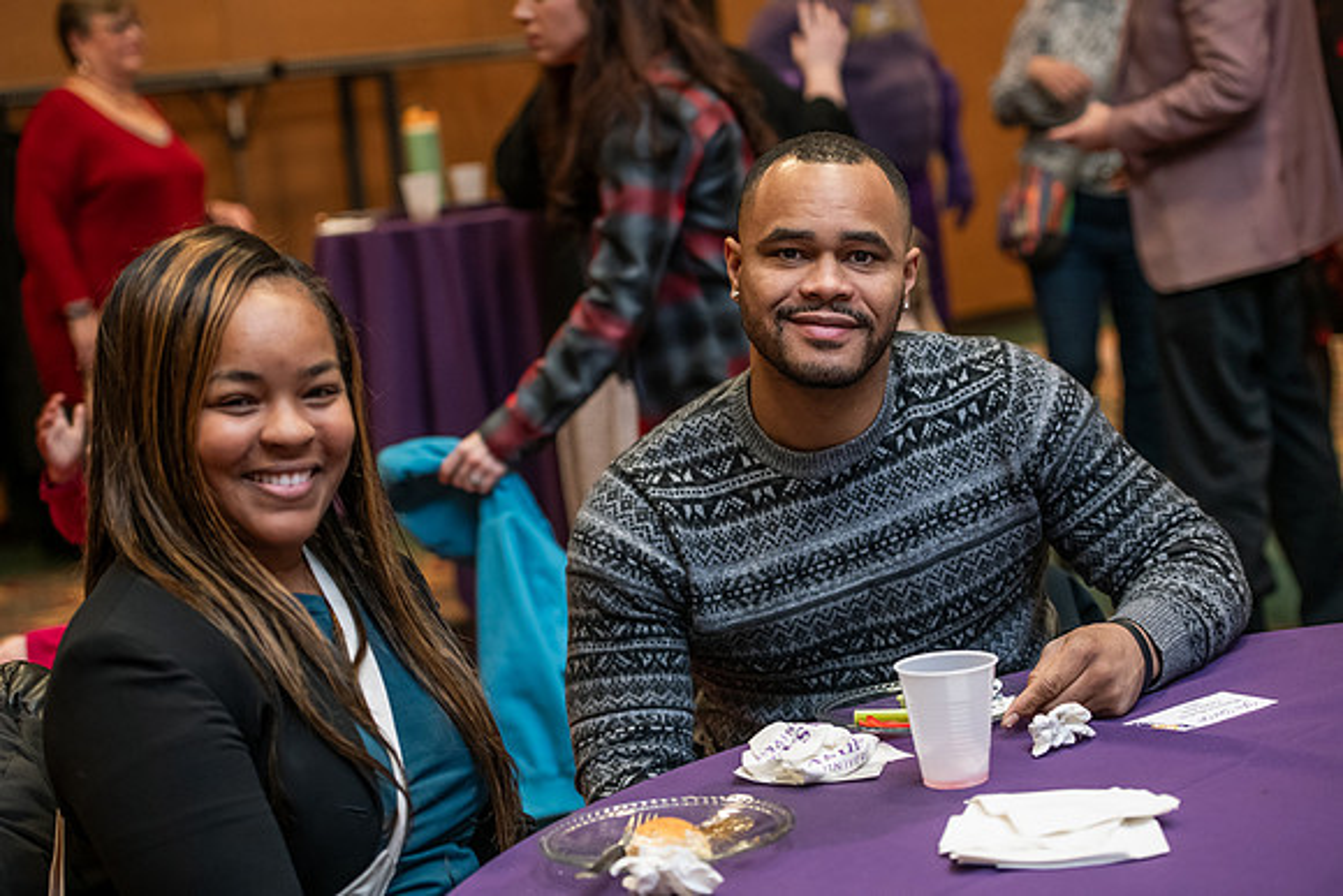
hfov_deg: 27.0
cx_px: 672
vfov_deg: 18.2
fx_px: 2798
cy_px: 448
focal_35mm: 75
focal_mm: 75
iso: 1600
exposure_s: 1/160
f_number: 3.5
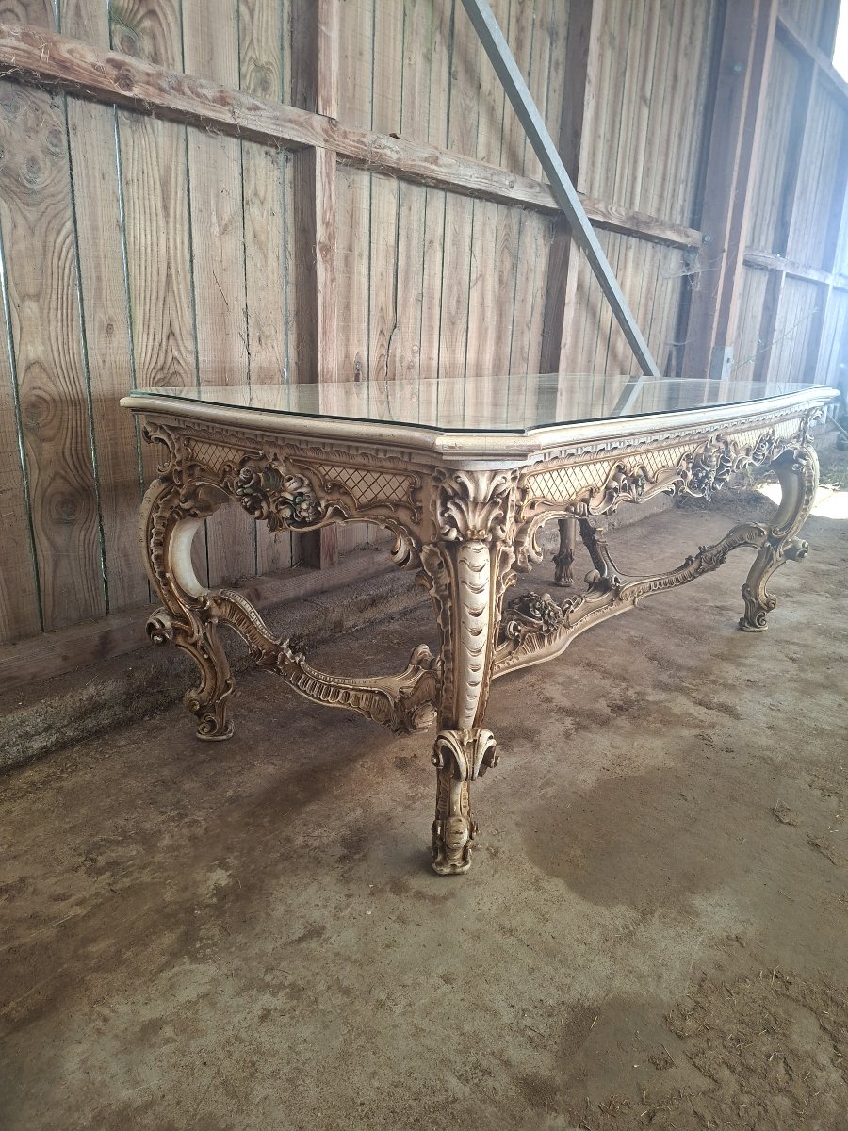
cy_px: 566
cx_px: 424
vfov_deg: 73.9
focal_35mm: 23
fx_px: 751
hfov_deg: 58.9
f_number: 1.8
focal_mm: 5.54
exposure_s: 1/100
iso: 320
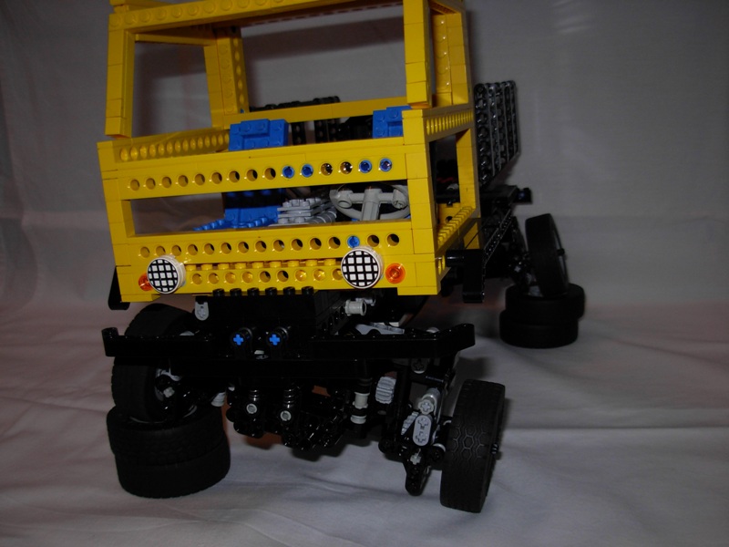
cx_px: 364
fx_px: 800
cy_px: 274
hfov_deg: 49.0
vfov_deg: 37.7
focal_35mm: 38
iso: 79
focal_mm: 6.3
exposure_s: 1/22.6
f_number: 2.9
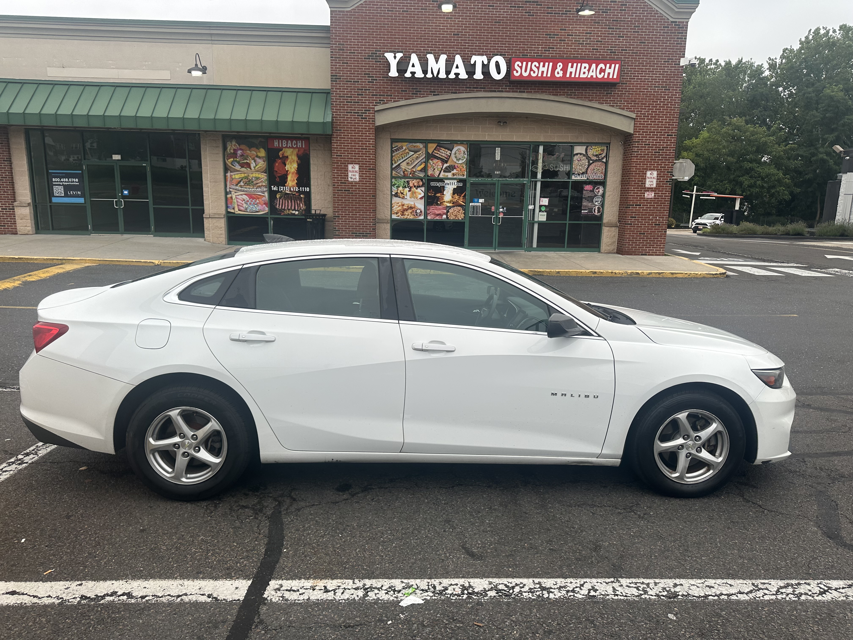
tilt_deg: -11.3
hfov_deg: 71.6
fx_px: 591
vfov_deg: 56.8
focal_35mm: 24
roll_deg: -0.9
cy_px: 320
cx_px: 426
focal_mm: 6.86
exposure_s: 1/304
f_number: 1.78
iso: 80
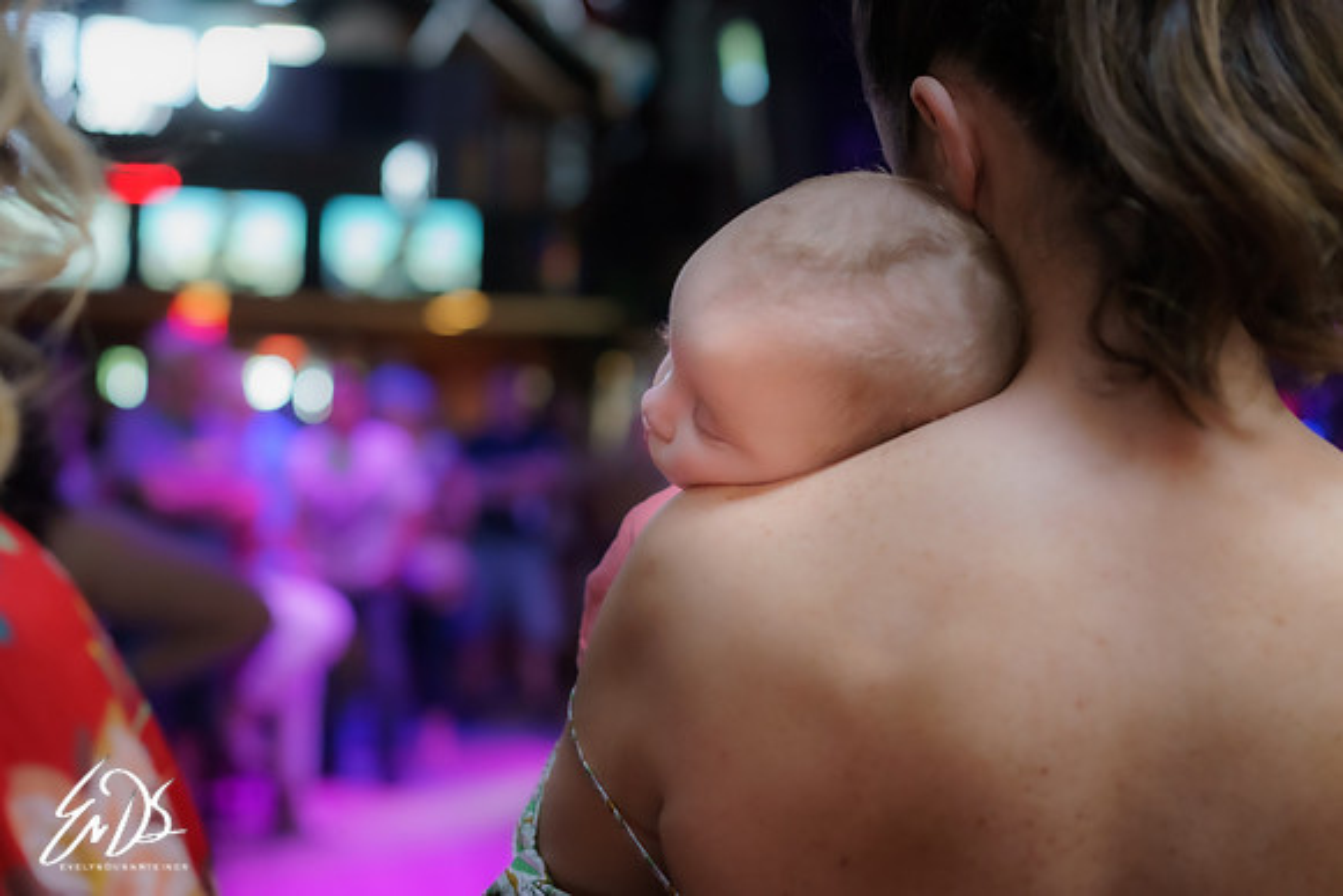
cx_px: 672
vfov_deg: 24.6
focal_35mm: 55
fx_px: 2052
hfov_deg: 36.2
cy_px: 448
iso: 3200
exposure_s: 1/125
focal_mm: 55
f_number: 2.8
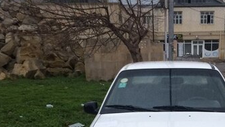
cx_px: 175
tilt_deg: -15.3
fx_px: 370
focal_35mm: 62
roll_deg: -0.2
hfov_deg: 33.0
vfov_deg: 18.3
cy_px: 158
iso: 50
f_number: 2.2
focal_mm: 4.15
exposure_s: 1/33
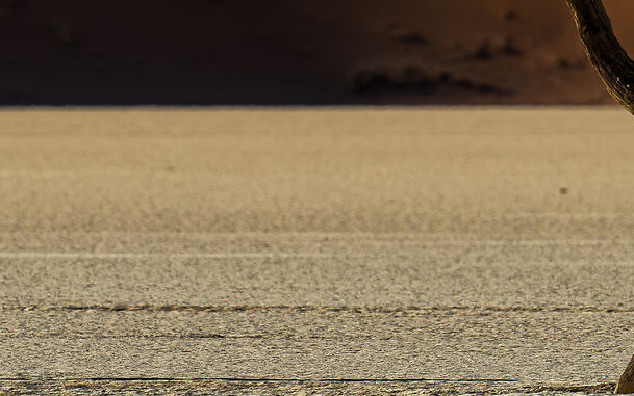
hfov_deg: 1.0
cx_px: 157
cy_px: 2
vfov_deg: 0.7
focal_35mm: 2008
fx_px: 34705
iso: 64
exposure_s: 1/250
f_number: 9
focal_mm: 500
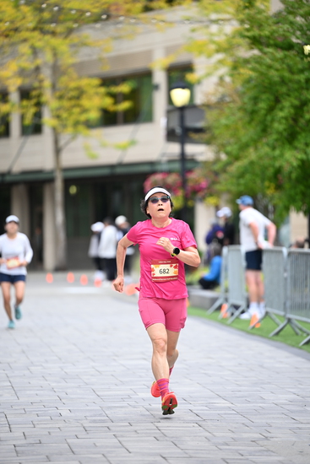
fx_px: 2388
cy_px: 232
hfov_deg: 7.4
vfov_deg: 11.1
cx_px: 155
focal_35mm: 185
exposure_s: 1/1600
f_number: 2.8
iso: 640
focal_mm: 185
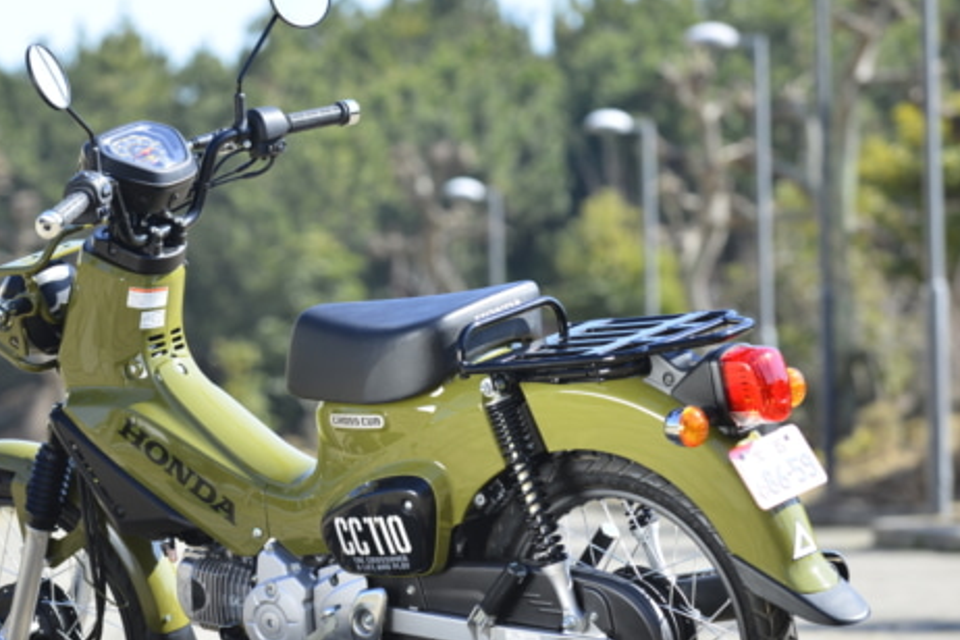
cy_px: 400
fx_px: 6080
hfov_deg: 9.0
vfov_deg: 6.0
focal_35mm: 228
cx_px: 326
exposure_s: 1/160
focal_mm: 155
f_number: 6.3
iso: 100
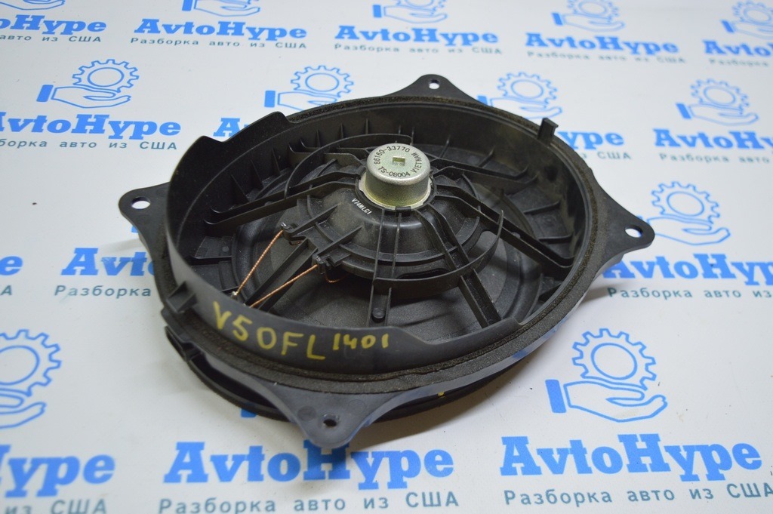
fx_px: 805
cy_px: 257
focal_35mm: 38
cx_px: 386
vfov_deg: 35.4
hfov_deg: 51.3
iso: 400
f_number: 4
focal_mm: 25
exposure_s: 1/50
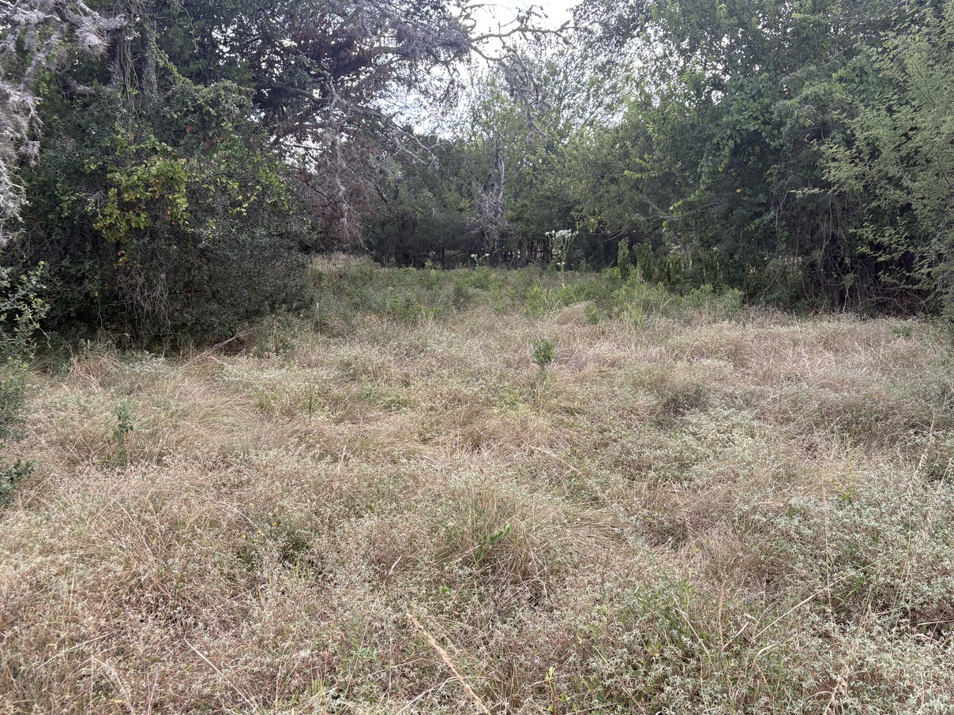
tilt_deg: -5.4
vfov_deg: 45.4
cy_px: 327
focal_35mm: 31
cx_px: 483
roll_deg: +0.7
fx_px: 854
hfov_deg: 58.3
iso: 64
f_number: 1.6
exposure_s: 1/390
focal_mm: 5.96
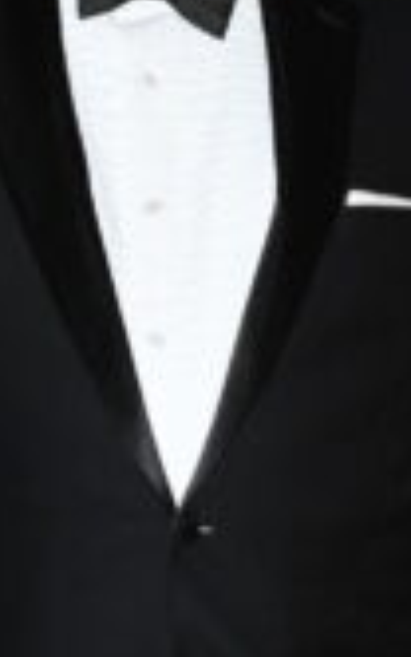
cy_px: 433
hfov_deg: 4.7
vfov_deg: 7.6
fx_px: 4956
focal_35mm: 277
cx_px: 735
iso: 1600
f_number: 11
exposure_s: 1/125
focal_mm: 44
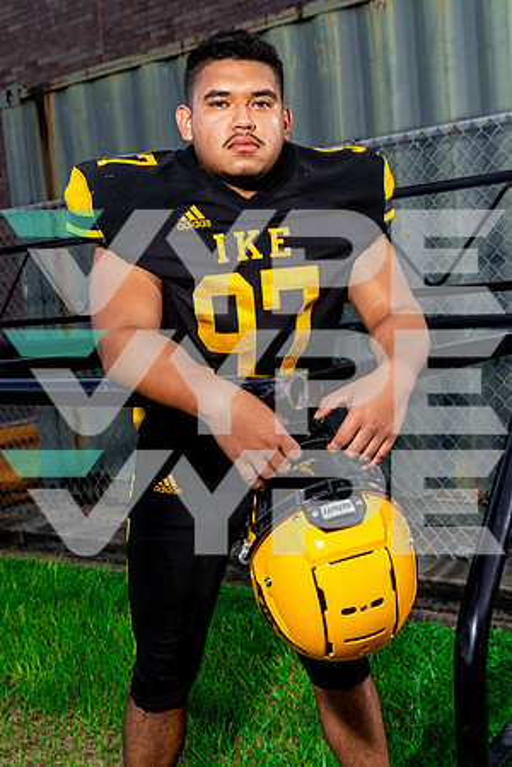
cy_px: 384
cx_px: 256
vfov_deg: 47.4
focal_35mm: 41
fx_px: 875
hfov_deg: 32.6
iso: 100
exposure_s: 1/125
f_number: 8
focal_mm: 41
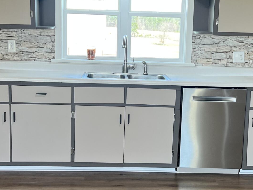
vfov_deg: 20.1
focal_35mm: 73
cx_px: 148
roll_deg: -1.6
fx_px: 534
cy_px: 112
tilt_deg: -9.6
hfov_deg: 26.6
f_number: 1.5
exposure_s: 1/120
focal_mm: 5.7
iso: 64
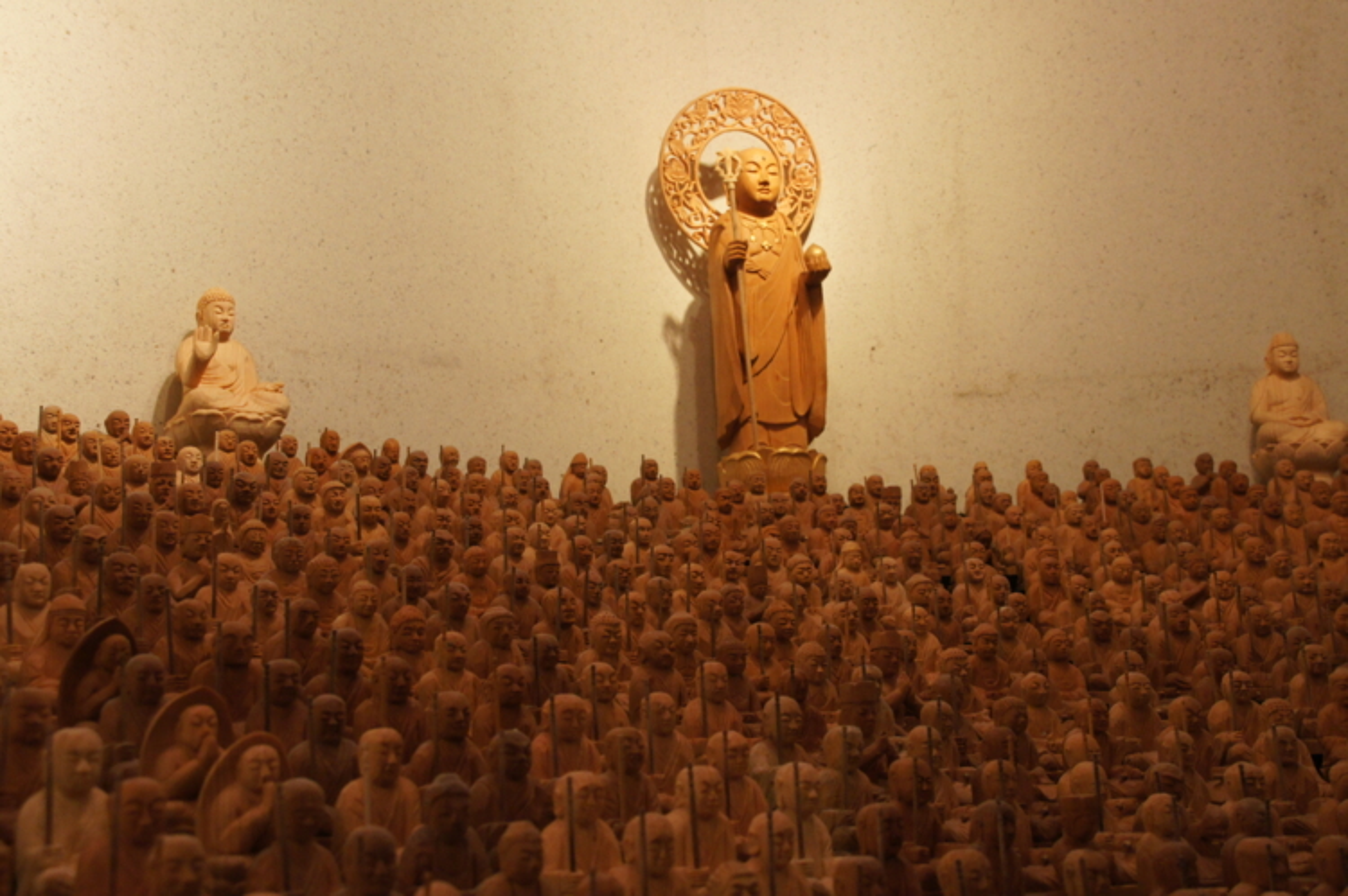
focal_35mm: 52
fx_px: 1964
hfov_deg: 37.9
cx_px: 674
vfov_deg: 25.7
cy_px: 448
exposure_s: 1/50
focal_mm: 35
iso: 1600
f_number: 9
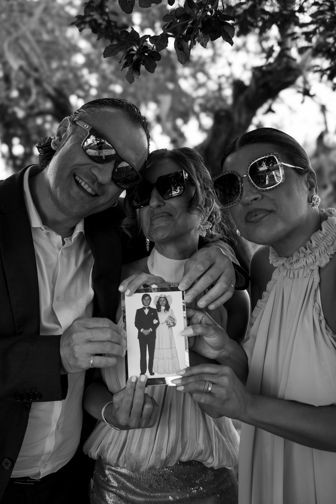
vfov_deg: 47.4
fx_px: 574
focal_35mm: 41
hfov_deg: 32.6
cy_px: 252
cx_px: 168
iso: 200
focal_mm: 41
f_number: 3.2
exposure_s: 1/80
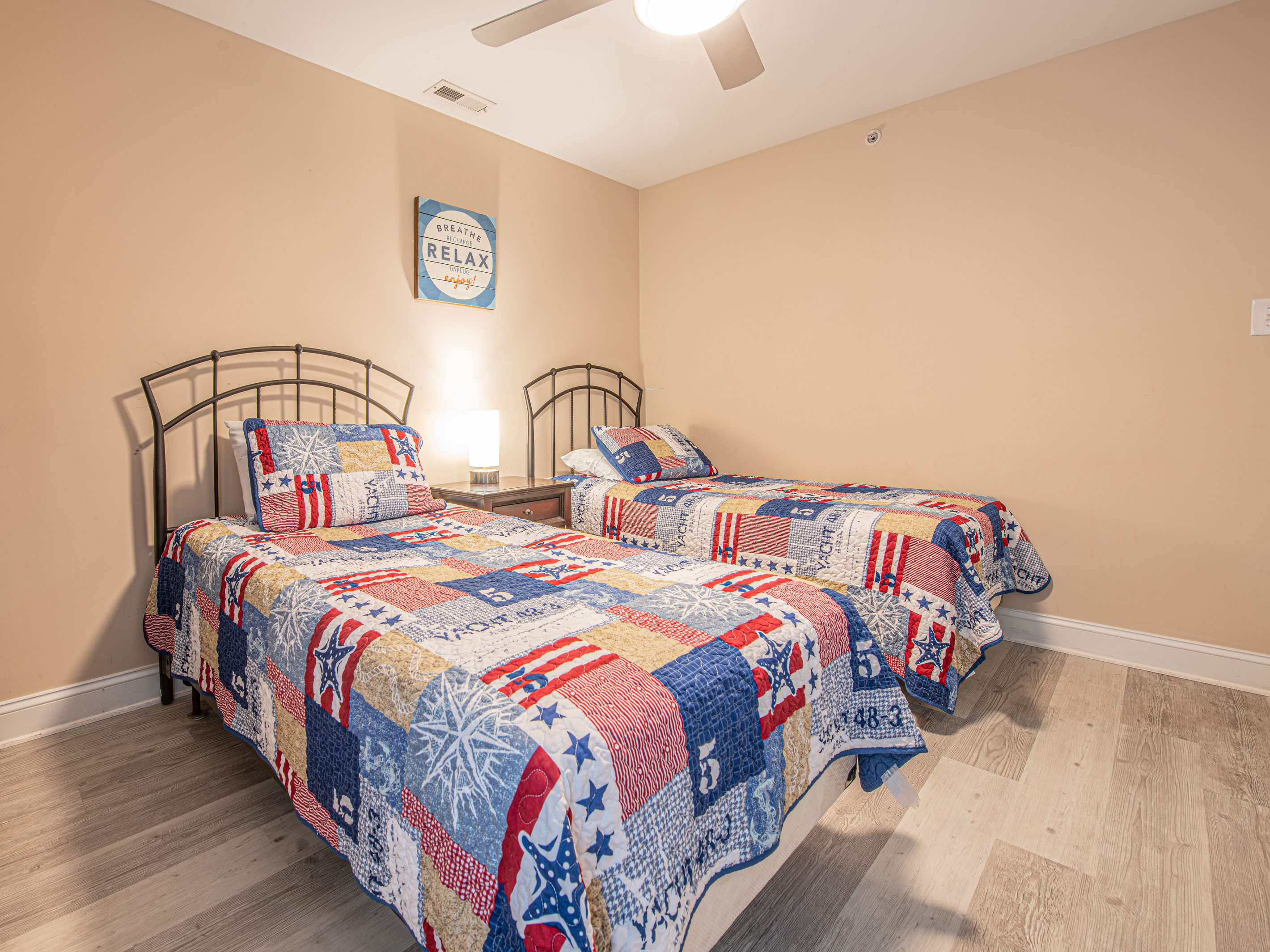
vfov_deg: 76.9
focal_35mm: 16
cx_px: 539
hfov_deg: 92.7
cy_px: 439
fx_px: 598
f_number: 9
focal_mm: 14
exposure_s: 2.5
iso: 64
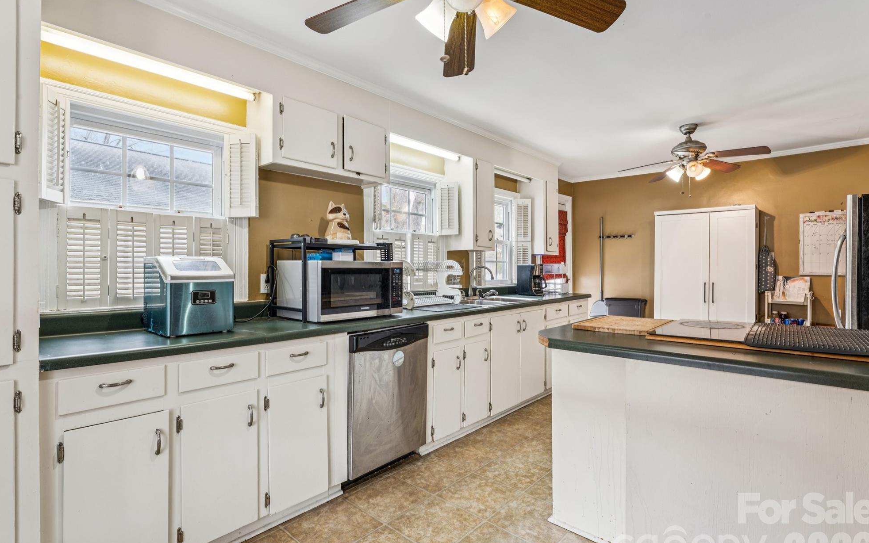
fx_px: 413
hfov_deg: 92.9
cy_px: 278
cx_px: 426
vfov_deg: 66.7
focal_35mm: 17
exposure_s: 1/1.67
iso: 100
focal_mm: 16.4
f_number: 13
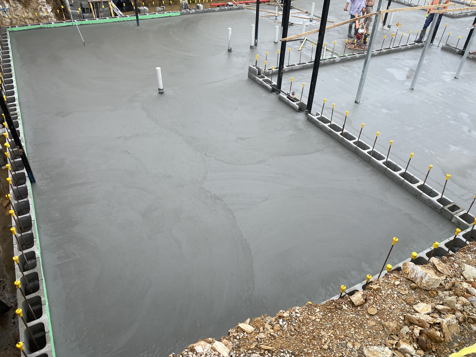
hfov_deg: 67.3
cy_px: 178
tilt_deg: -37.7
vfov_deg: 53.1
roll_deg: -1.9
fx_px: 358
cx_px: 238
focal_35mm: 26
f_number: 1.8
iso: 32
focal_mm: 4.25
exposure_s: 1/1287
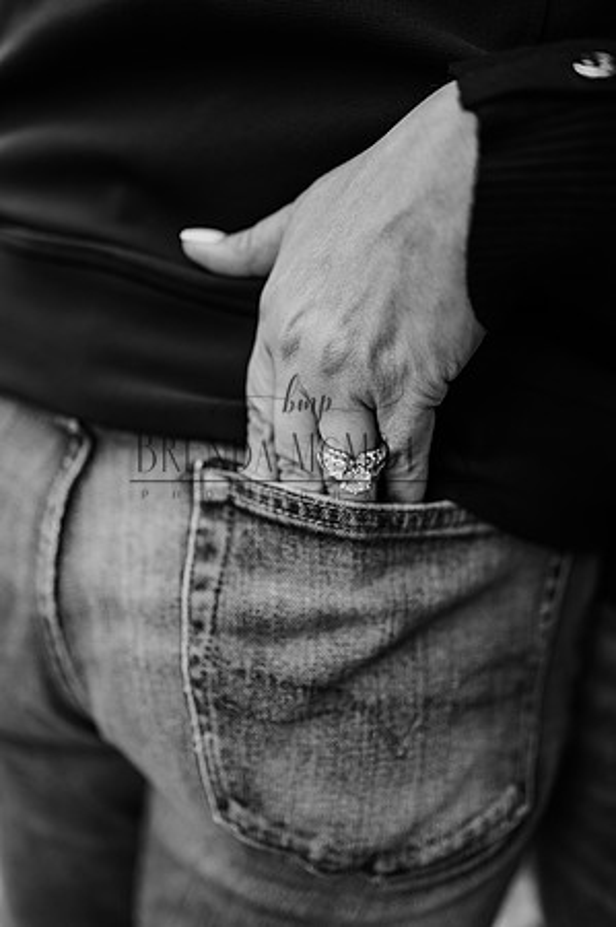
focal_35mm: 35
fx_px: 900
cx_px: 308
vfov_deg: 54.5
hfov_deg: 37.8
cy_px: 464
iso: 400
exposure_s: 1/500
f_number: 1.8
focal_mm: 35
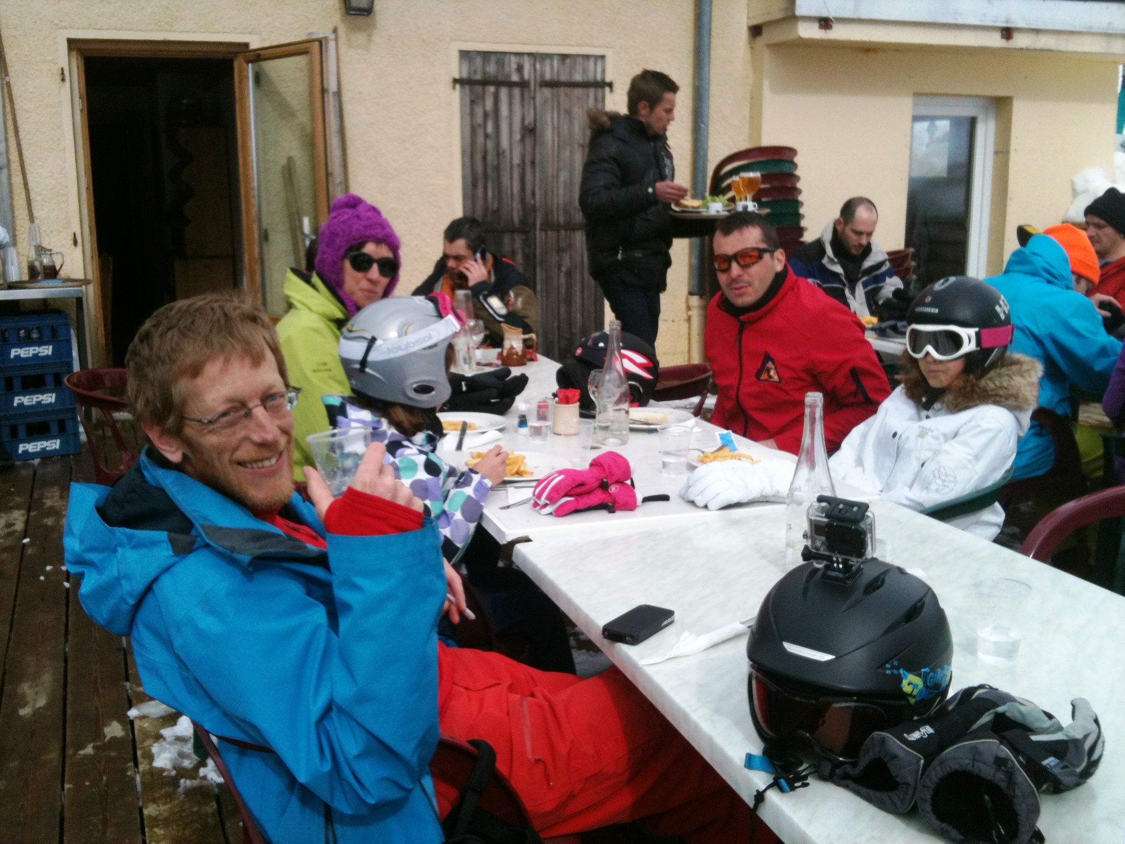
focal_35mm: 35
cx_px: 562
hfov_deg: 52.6
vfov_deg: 40.7
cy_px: 422
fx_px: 1137
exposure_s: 1/1565
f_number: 2.8
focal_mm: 3.85
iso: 64
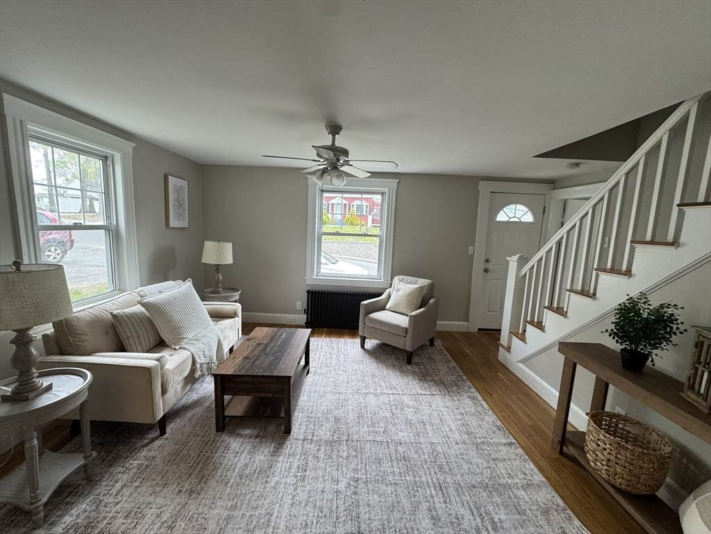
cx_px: 356
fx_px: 288
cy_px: 267
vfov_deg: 85.7
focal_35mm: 14
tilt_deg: -8.8
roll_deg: -2.5
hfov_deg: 102.1
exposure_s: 1/120
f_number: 2.2
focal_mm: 2.22
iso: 100
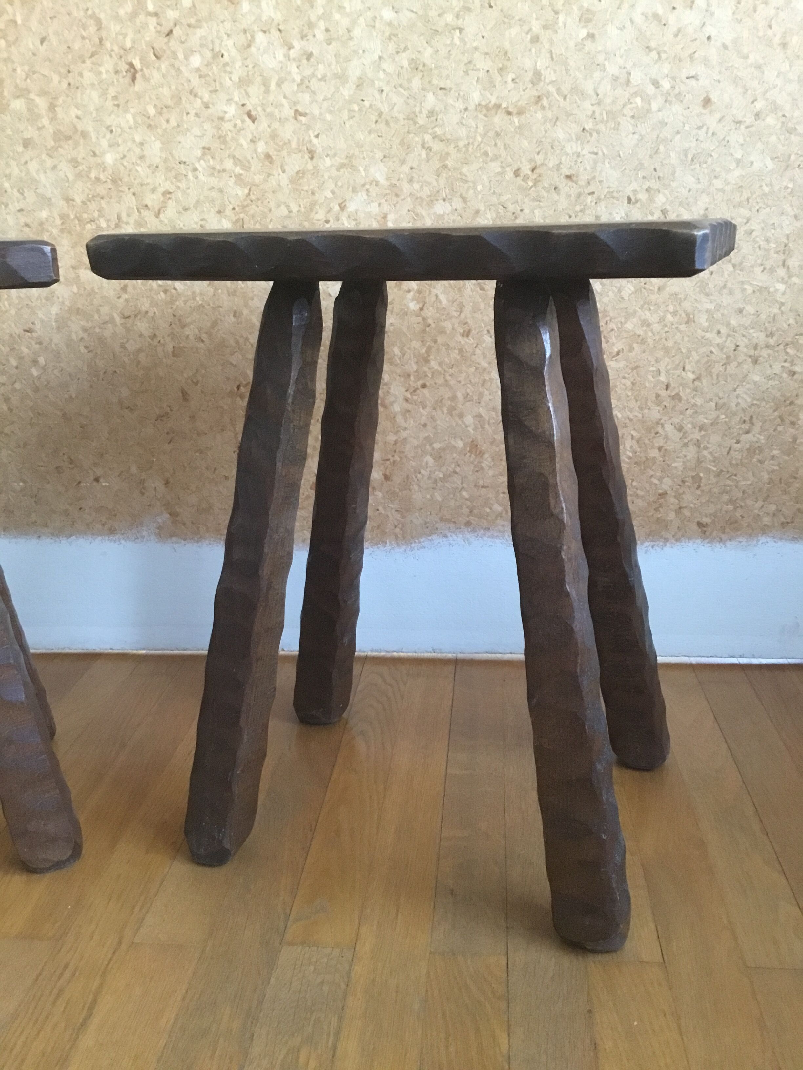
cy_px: 535
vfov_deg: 58.4
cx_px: 402
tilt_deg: -17.0
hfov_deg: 45.4
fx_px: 959
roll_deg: +1.5
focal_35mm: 31
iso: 200
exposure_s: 1/25
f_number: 2.4
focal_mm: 3.3
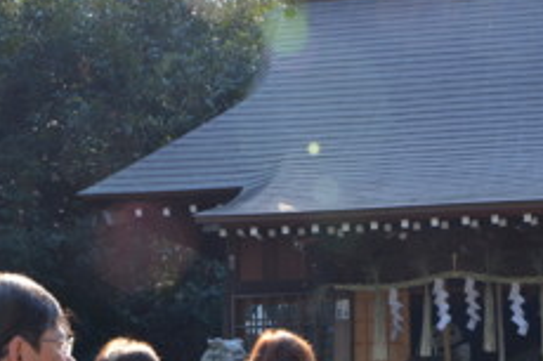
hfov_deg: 20.6
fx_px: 1492
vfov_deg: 13.7
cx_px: 356
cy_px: 277
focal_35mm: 99
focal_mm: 38
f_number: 11
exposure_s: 1/25
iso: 125
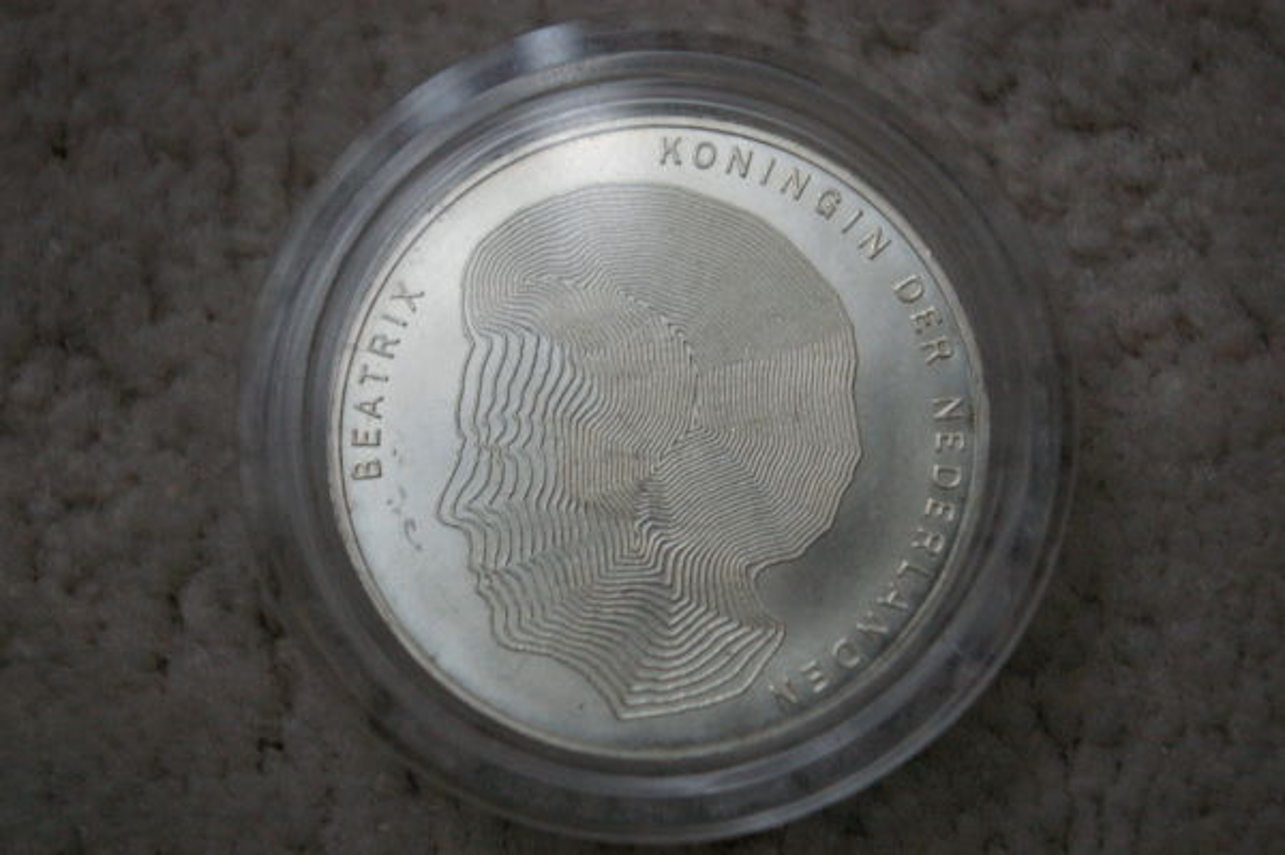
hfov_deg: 29.9
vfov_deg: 20.1
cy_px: 428
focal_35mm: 68
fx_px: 2407
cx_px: 642
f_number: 6.7
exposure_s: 1/30
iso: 1600
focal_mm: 45
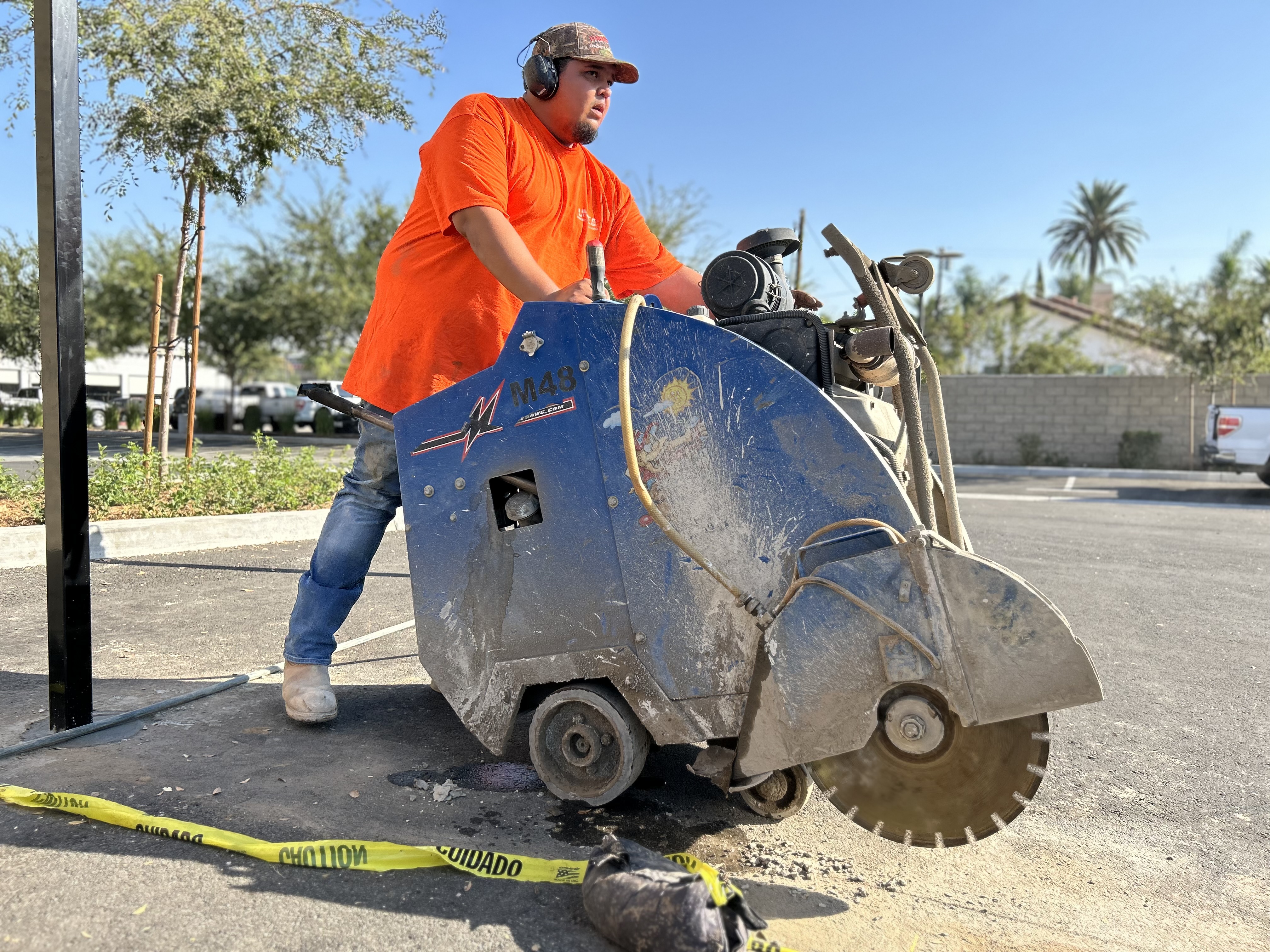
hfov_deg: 67.3
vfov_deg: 53.1
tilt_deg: -4.4
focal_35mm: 26
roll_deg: -0.4
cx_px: 635
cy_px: 476
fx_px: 954
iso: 50
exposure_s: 1/2045
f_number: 1.5
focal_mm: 5.7
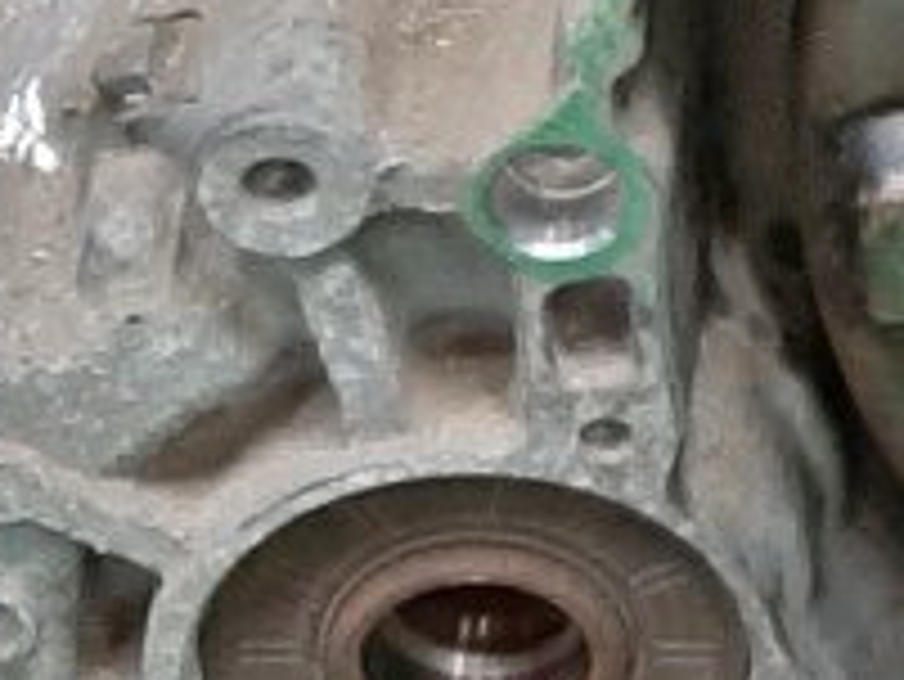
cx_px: 1804
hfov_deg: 9.9
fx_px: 4860
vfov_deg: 7.8
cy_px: -500
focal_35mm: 186
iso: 166
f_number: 1.7
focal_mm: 3.93
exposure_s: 1/50
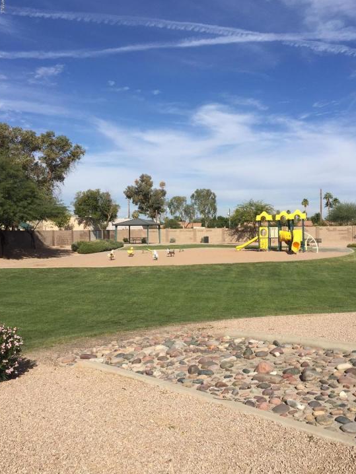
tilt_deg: -0.3
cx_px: 180
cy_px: 242
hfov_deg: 45.5
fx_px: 425
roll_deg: +1.2
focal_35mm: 31
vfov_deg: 58.3
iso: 32
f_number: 2.2
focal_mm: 4.15
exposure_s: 1/3597
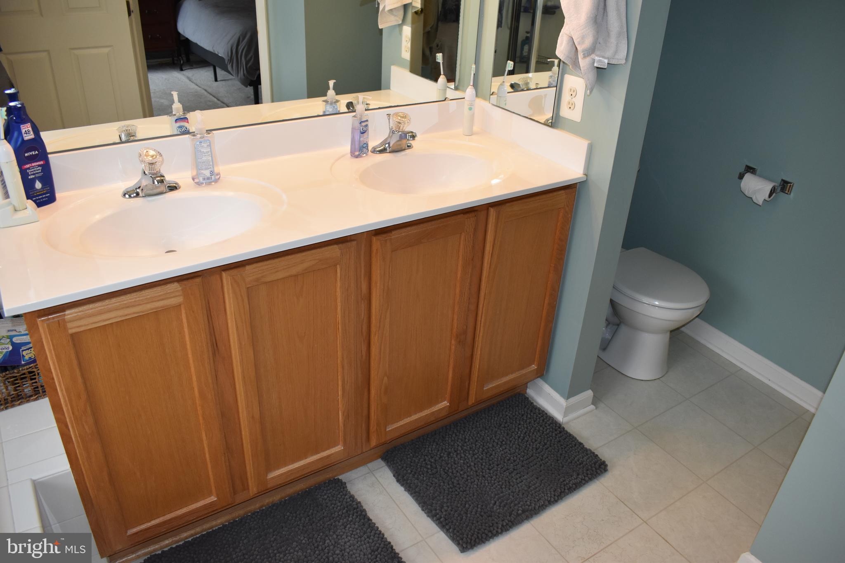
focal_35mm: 27
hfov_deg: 67.4
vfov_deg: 47.9
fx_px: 634
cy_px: 282
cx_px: 422
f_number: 5
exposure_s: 1/100
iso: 800
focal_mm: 18
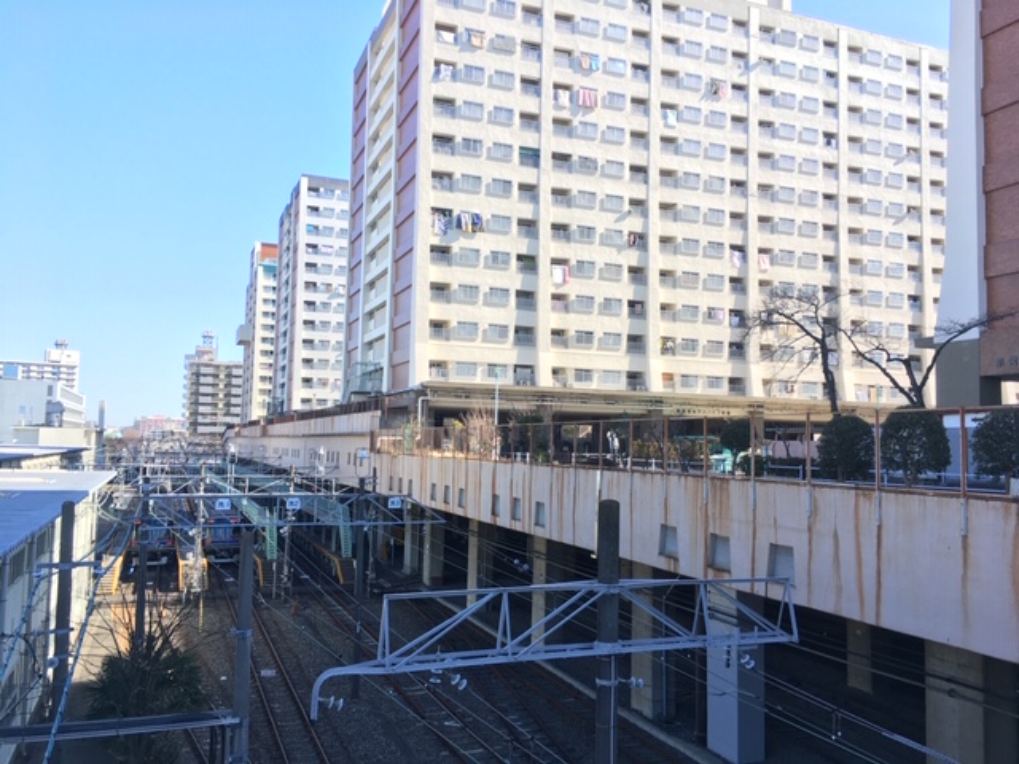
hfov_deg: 61.7
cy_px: 382
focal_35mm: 29
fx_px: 854
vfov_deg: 48.2
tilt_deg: +4.8
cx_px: 510
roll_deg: -1.6
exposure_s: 1/388
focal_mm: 4.15
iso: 25
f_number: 2.2
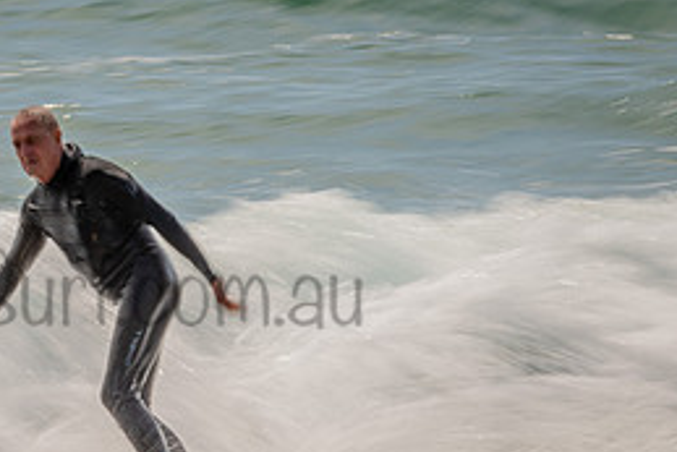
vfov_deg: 1.0
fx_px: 25833
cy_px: 201
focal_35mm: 1373
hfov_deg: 1.5
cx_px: -9
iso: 64
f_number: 20
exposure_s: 1/20
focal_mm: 500
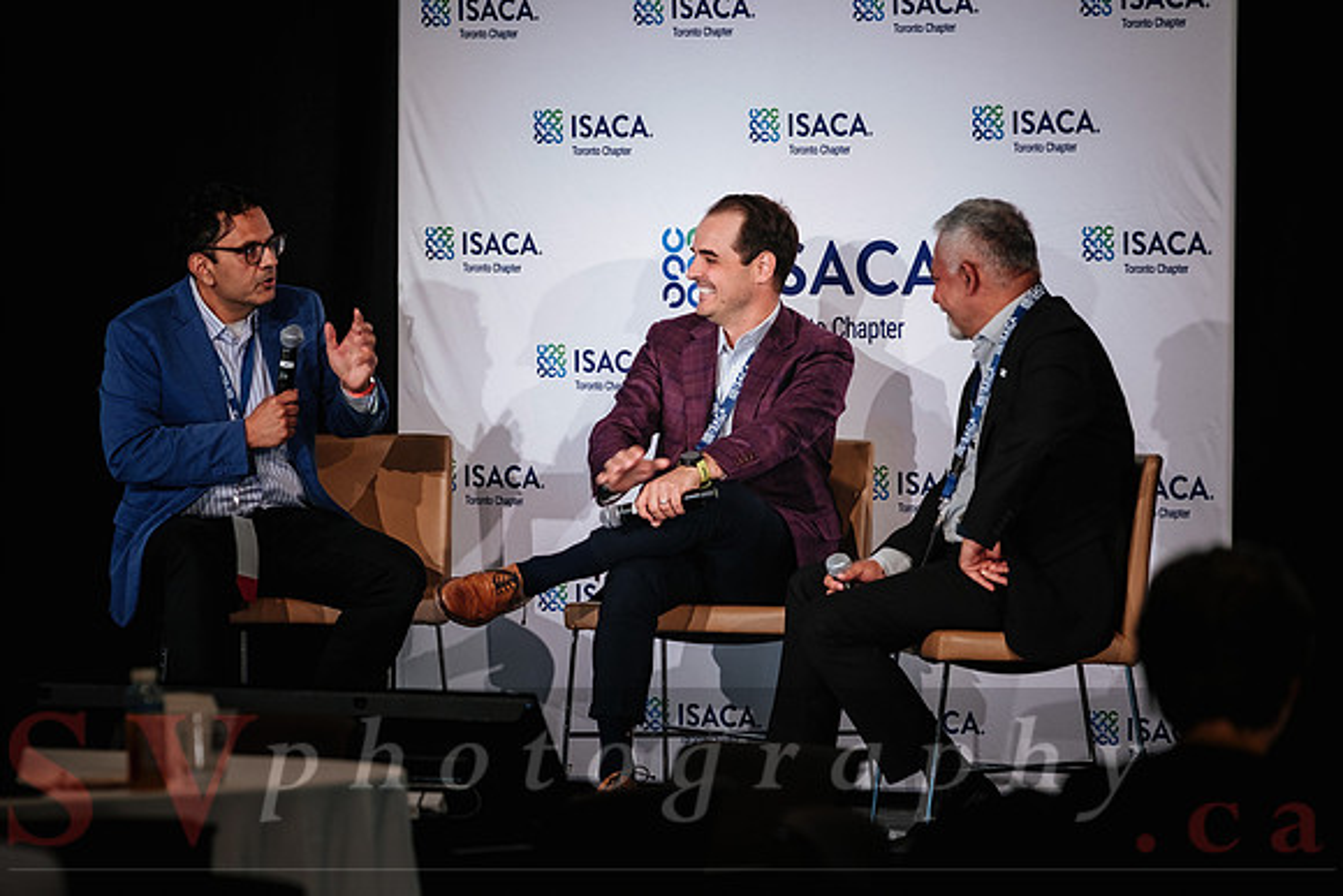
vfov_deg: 6.8
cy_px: 490
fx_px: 7592
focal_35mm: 203
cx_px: 590
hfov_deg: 10.1
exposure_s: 1/100
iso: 800
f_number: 2.8
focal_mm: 119.2
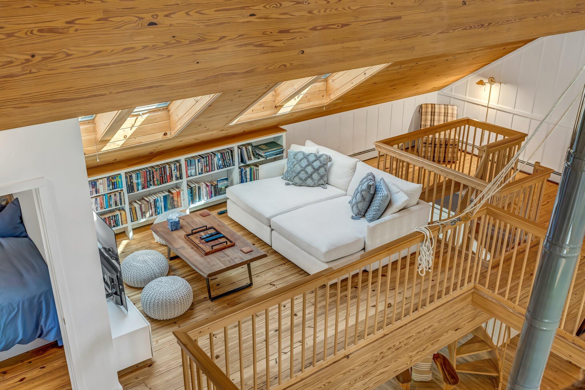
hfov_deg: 54.4
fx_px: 569
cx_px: 292
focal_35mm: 35
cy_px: 195
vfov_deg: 37.8
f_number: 8
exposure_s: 1/15
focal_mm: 35
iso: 640
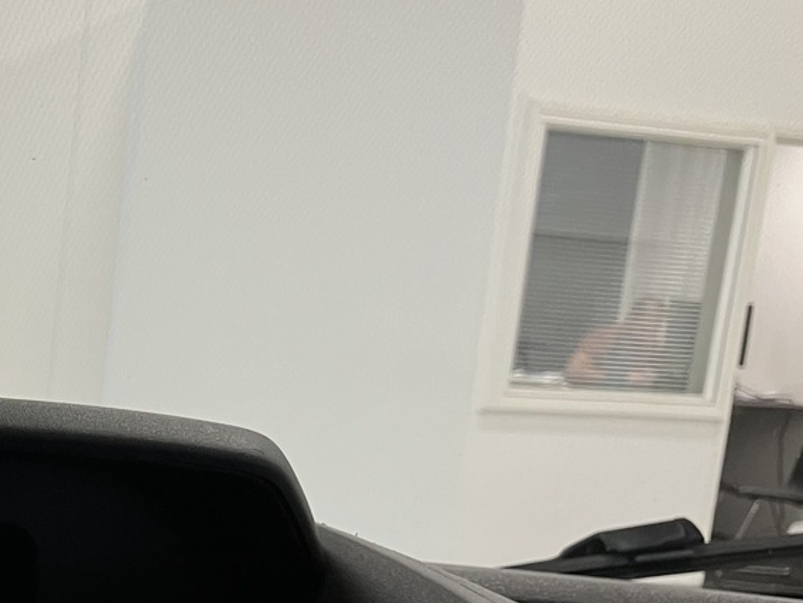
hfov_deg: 24.6
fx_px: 1647
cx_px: -175
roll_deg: -3.7
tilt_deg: -10.2
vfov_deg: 20.4
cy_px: 510
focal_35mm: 71
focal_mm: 3.99
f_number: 1.8
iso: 80
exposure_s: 1/65
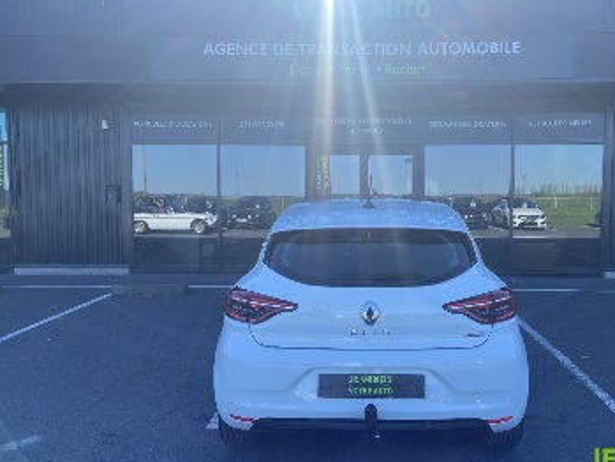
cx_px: 358
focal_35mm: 31
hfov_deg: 58.0
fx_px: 551
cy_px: 240
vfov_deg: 45.5
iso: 32
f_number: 1.8
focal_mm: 4.25
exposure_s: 1/1157
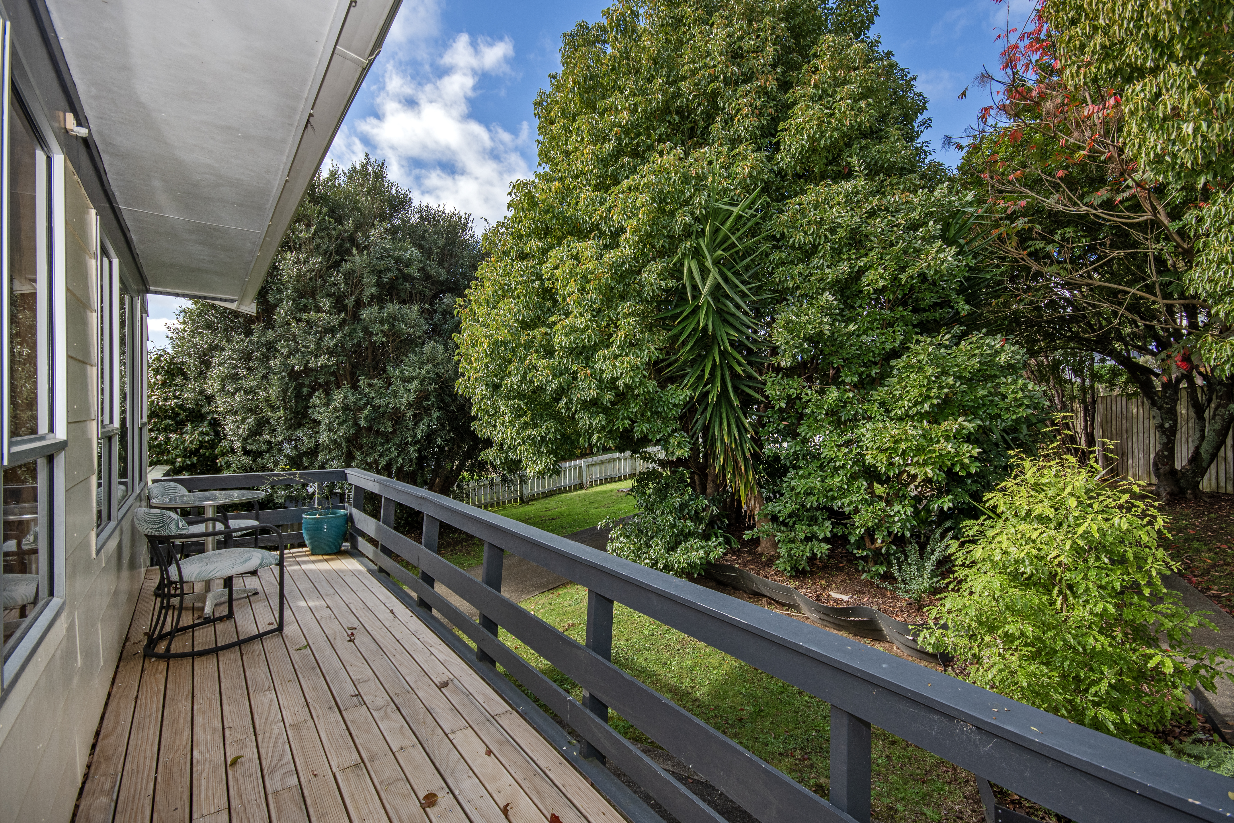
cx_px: 617
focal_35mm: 17
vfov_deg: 69.7
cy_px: 412
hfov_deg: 92.4
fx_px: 591
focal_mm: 11.5
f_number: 8
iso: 200
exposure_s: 1/250
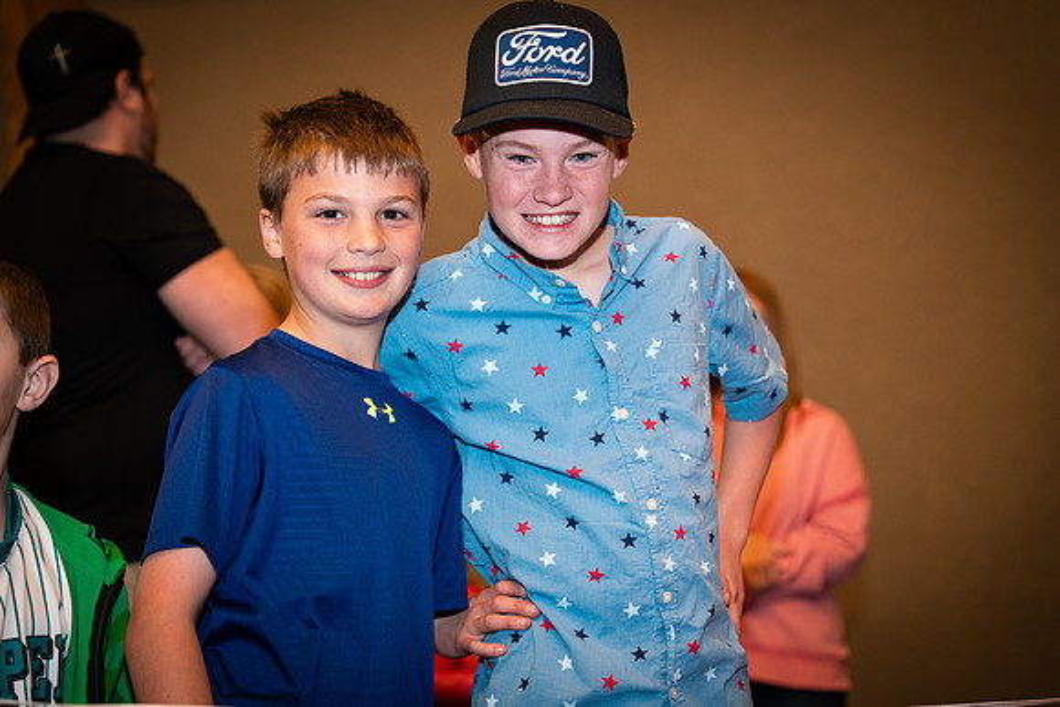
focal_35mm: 69
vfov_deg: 19.7
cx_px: 530
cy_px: 354
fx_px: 2032
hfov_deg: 29.2
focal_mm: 69
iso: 1000
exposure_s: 1/250
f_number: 3.2
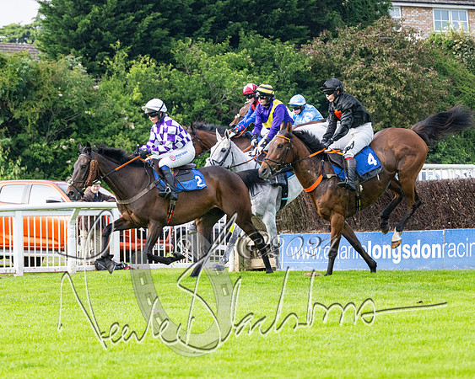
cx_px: 229
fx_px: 2247
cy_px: 164
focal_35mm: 160
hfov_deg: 12.1
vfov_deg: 9.7
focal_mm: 98
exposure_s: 1/2000
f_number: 4
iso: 640
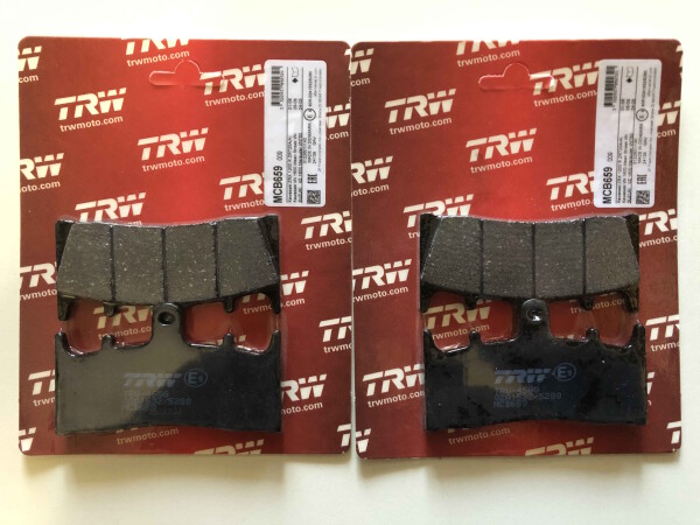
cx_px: 350
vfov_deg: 49.7
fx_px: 566
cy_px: 262
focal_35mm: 28
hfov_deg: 63.4
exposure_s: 1/5
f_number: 1.8
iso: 80
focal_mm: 3.99
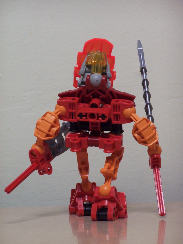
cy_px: 122
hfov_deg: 6.8
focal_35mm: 218
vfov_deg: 9.1
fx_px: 1537
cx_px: 92
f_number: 3.2
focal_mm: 36.2
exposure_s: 1/15
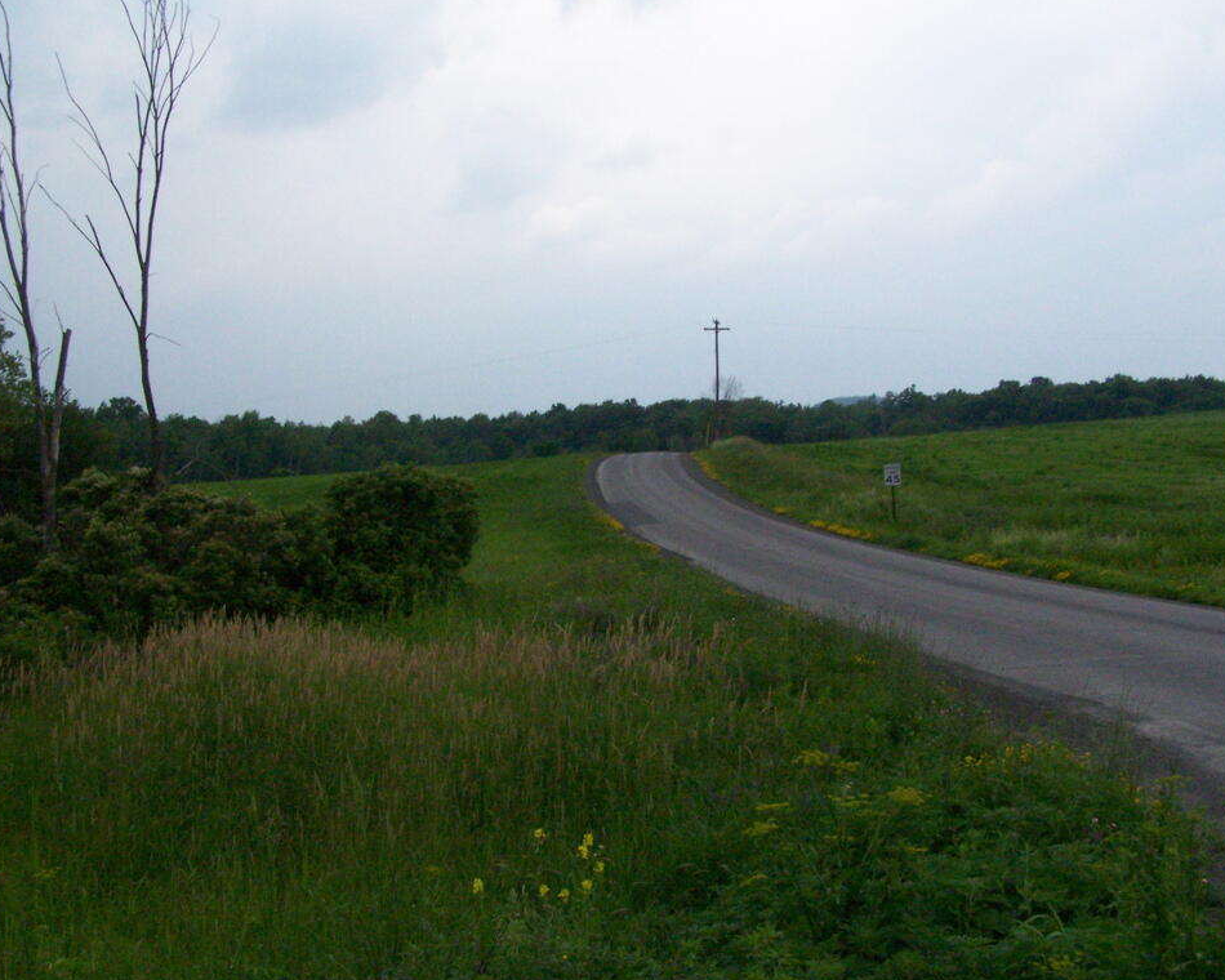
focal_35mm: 40
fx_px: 1450
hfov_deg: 45.8
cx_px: 603
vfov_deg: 37.3
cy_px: 489
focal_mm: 6.3
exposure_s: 1/1600
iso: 400
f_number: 5.6
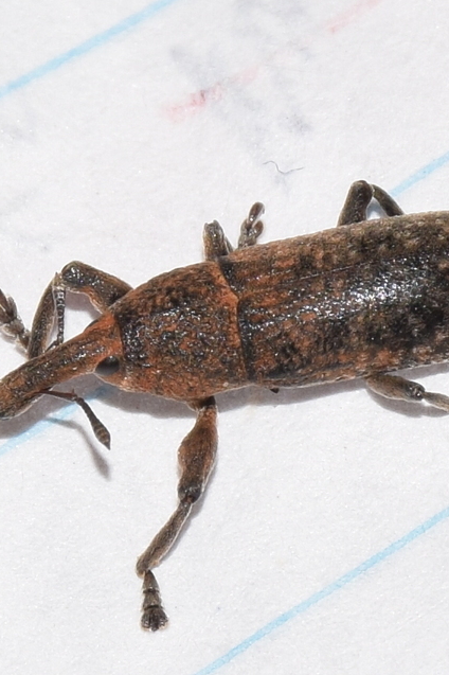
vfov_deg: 6.5
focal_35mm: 316
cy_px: 337
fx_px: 5918
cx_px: 332
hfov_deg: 4.3
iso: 200
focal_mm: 140
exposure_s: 1/160
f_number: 13
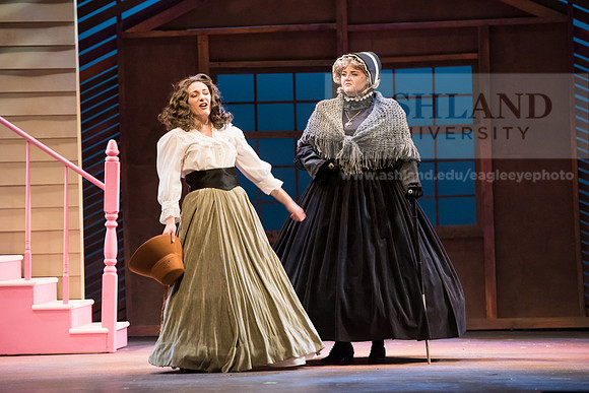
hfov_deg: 12.1
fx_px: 2782
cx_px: 294
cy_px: 196
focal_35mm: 170
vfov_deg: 8.1
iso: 5000
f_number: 3.5
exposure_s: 1/320
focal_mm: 170
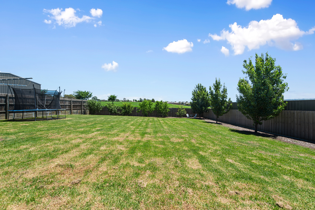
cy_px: 105
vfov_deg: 81.3
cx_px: 158
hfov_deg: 104.2
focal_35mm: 14
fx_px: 123
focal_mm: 14
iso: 125
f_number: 8
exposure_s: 1/160
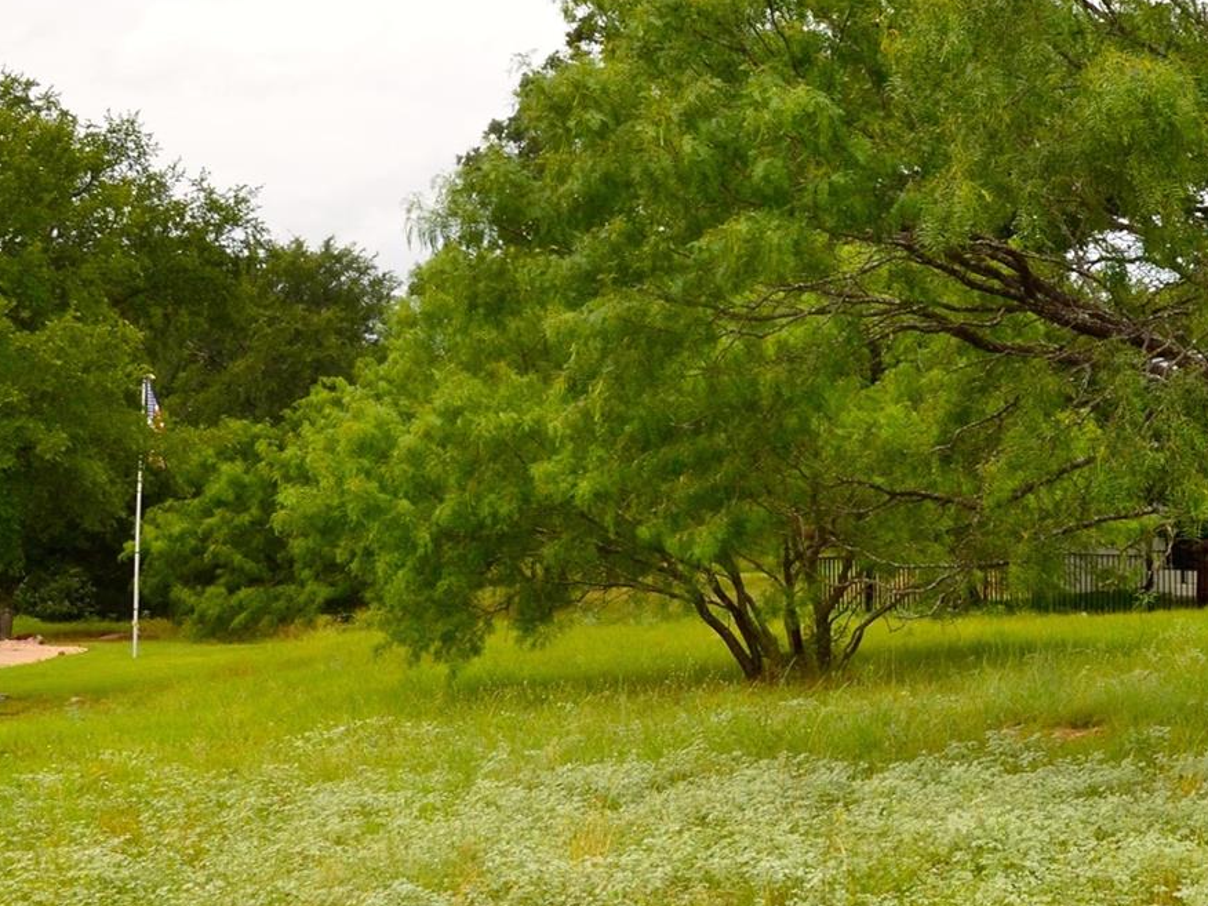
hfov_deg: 26.0
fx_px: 2582
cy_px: 524
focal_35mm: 74
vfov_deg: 19.9
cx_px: 895
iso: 100
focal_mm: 22
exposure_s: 1/200
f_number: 6.3
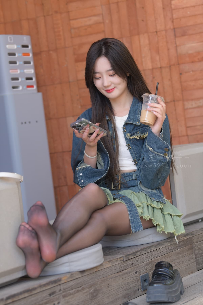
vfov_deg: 21.5
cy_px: 152
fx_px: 803
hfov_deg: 14.4
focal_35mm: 95
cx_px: 102
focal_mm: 95
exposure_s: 1/400
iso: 450
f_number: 4
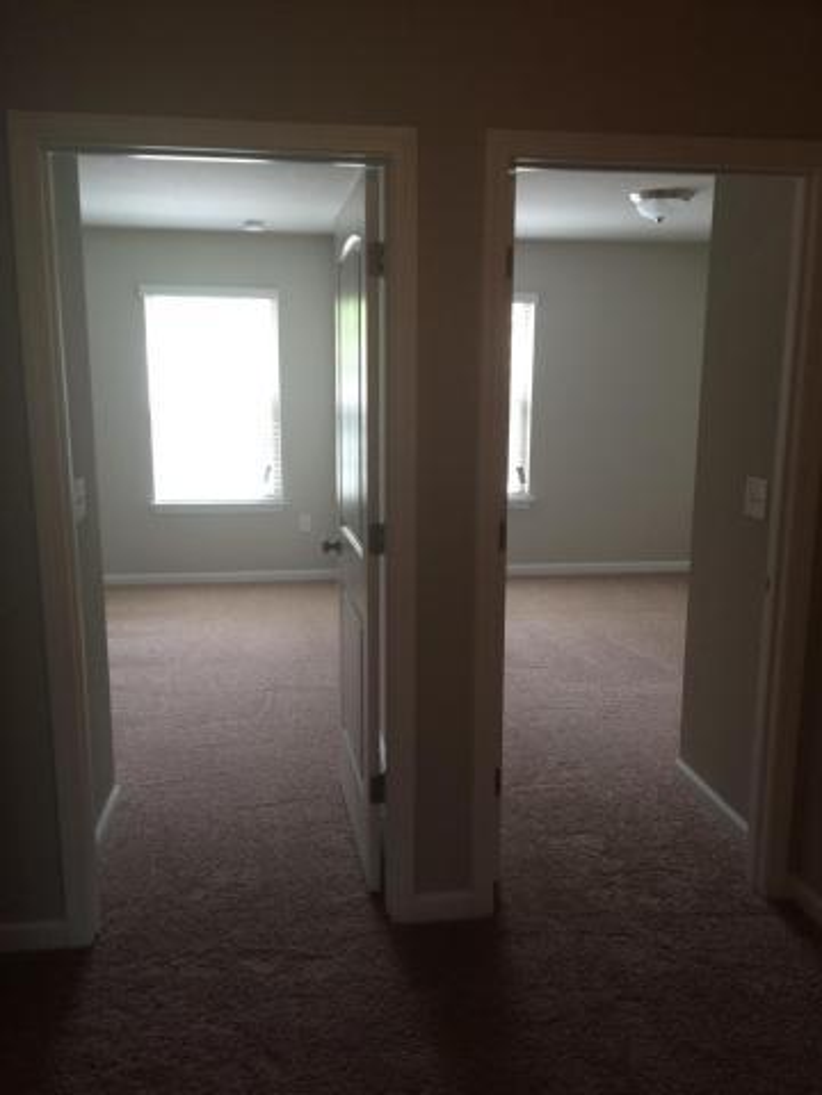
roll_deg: +0.0
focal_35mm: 29
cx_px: 411
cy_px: 548
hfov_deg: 48.2
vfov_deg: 61.7
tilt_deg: -11.1
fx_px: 918
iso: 40
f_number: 2.2
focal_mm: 4.15
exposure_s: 1/30
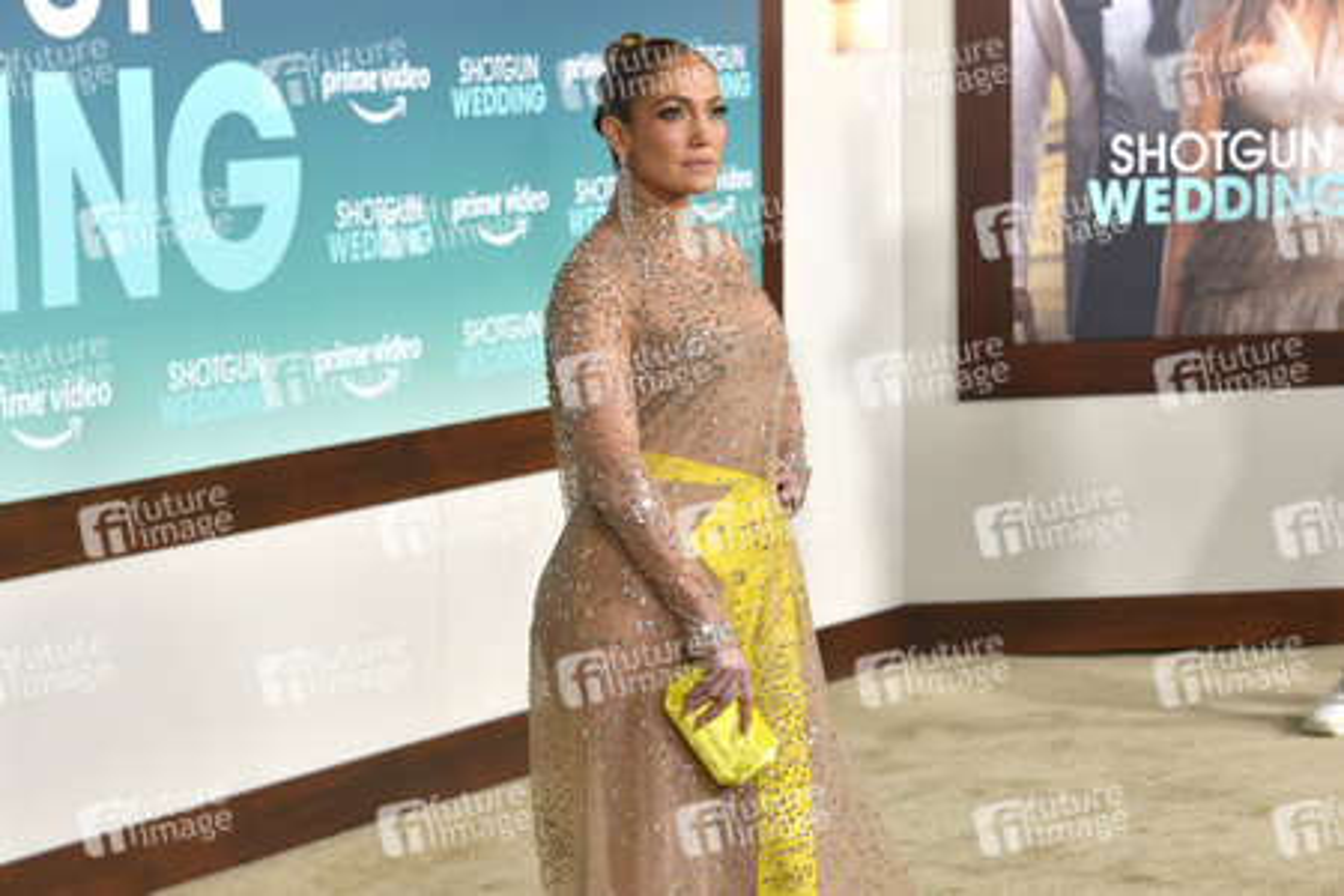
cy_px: 448
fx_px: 4106
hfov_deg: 18.6
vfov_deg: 12.5
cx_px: 672
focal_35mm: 110
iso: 2000
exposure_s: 1/320
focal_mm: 110
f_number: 6.3
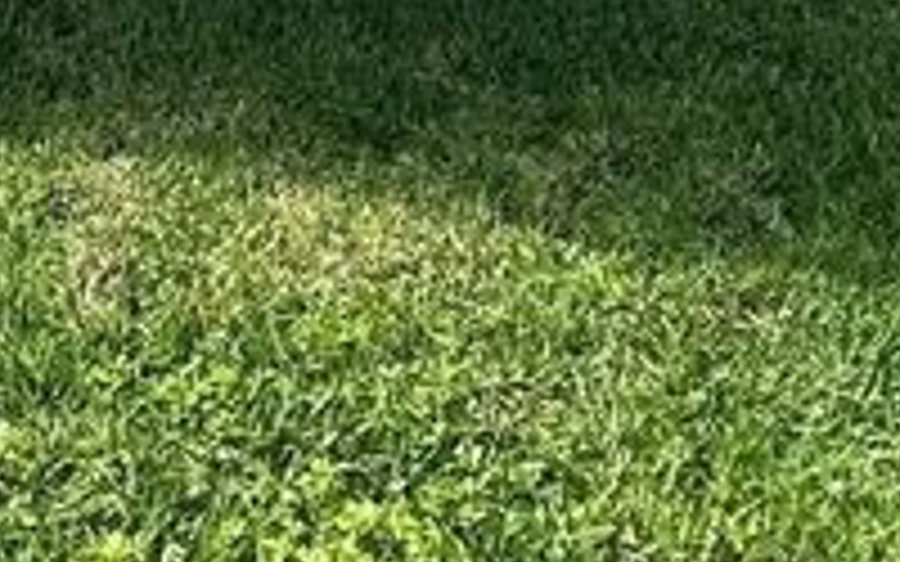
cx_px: -166
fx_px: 1864
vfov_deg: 13.1
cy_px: -769
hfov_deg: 24.7
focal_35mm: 76
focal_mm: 2.22
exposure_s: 1/729
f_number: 2.2
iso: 40
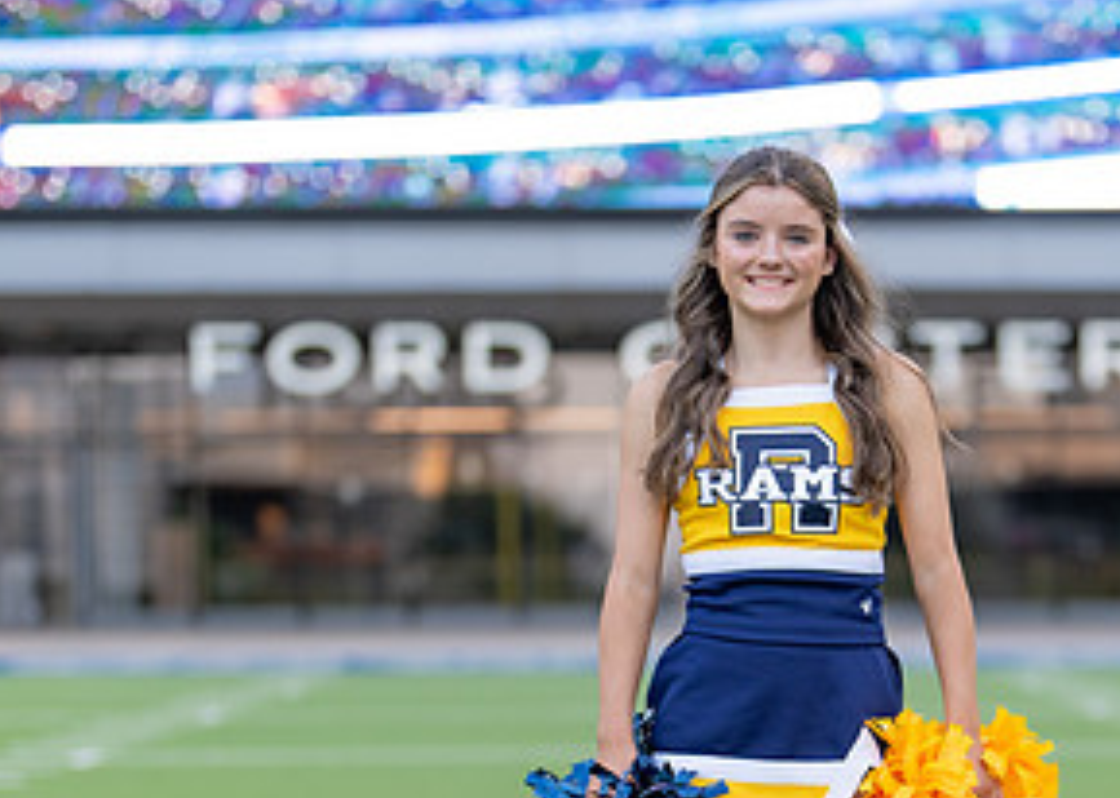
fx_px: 3560
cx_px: 811
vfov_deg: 12.7
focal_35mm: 112
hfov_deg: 17.8
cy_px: 741
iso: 100
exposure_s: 1/500
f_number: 1.2
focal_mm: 50
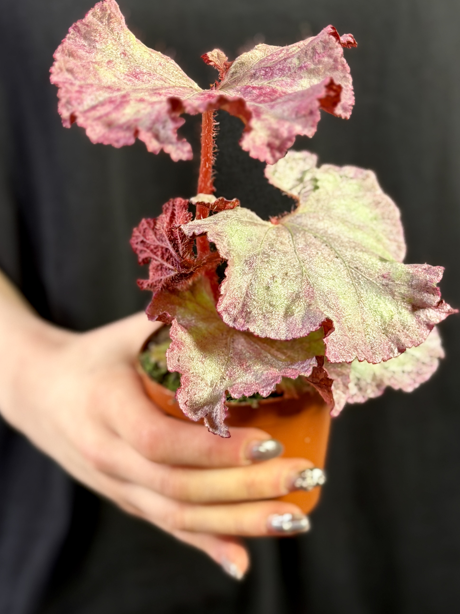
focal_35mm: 75
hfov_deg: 19.6
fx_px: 1329
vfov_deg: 25.9
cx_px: 241
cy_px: 245
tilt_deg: -23.6
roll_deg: +0.8
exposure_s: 1/50
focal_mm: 6.76
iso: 100
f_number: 1.78
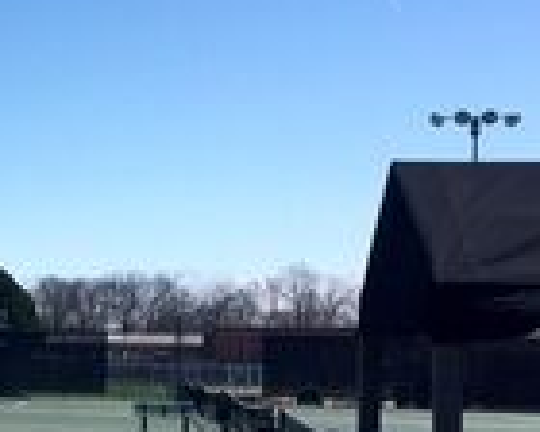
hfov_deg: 17.7
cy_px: 272
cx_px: -177
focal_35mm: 101
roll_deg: -1.3
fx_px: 1614
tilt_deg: +2.3
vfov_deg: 15.2
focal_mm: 4.15
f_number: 2.2
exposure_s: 1/2825
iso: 32
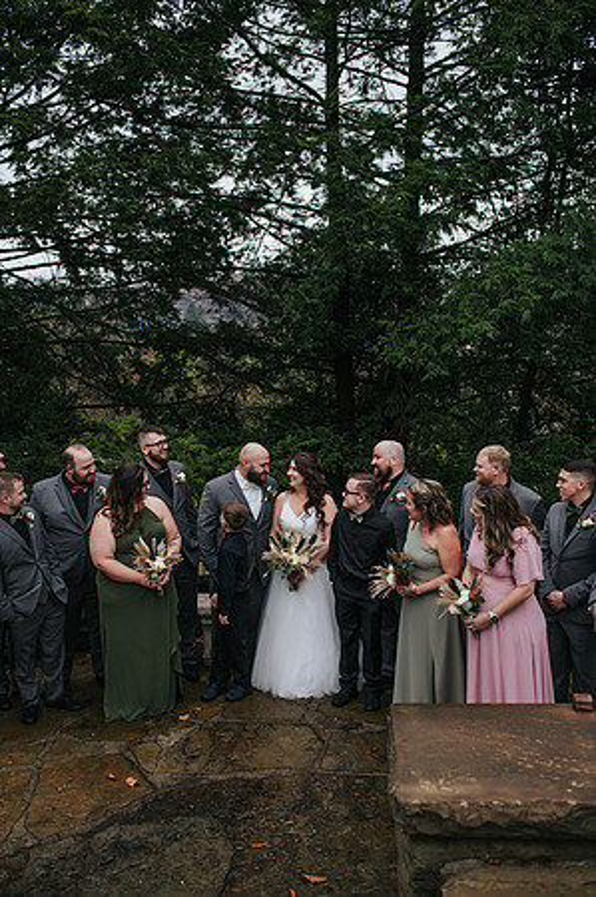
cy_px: 448
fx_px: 871
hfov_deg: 37.8
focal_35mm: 35
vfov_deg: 54.5
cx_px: 298
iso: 800
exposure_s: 1/400
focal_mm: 35
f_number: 3.2
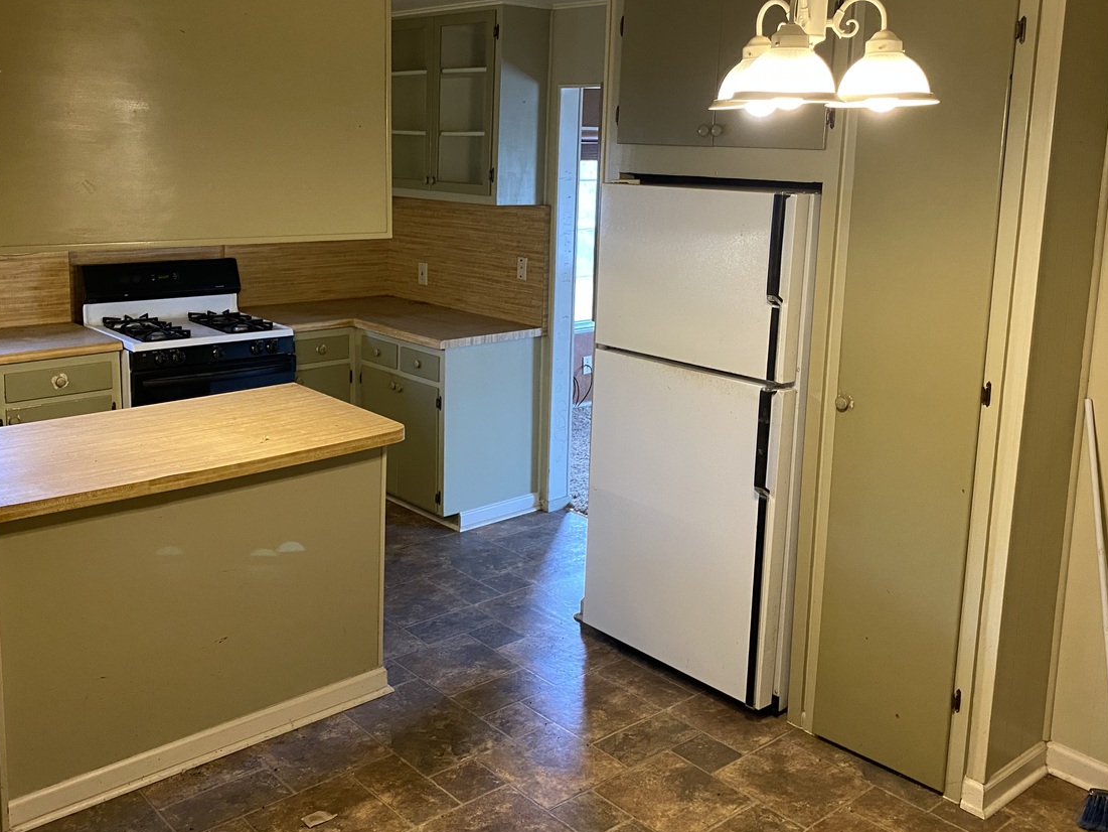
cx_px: 524
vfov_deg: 41.5
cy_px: 310
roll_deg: -1.9
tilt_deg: -9.0
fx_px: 1088
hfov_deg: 53.9
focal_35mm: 34
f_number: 1.8
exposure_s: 1/60
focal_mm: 4.25
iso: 250
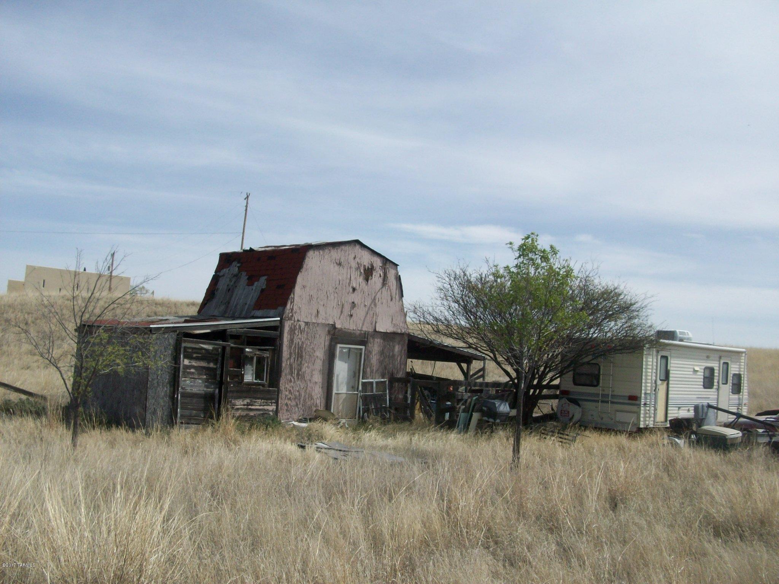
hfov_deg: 54.0
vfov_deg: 41.8
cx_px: 390
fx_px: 765
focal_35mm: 34
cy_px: 292
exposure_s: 1/525
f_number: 5.5
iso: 64
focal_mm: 5.7
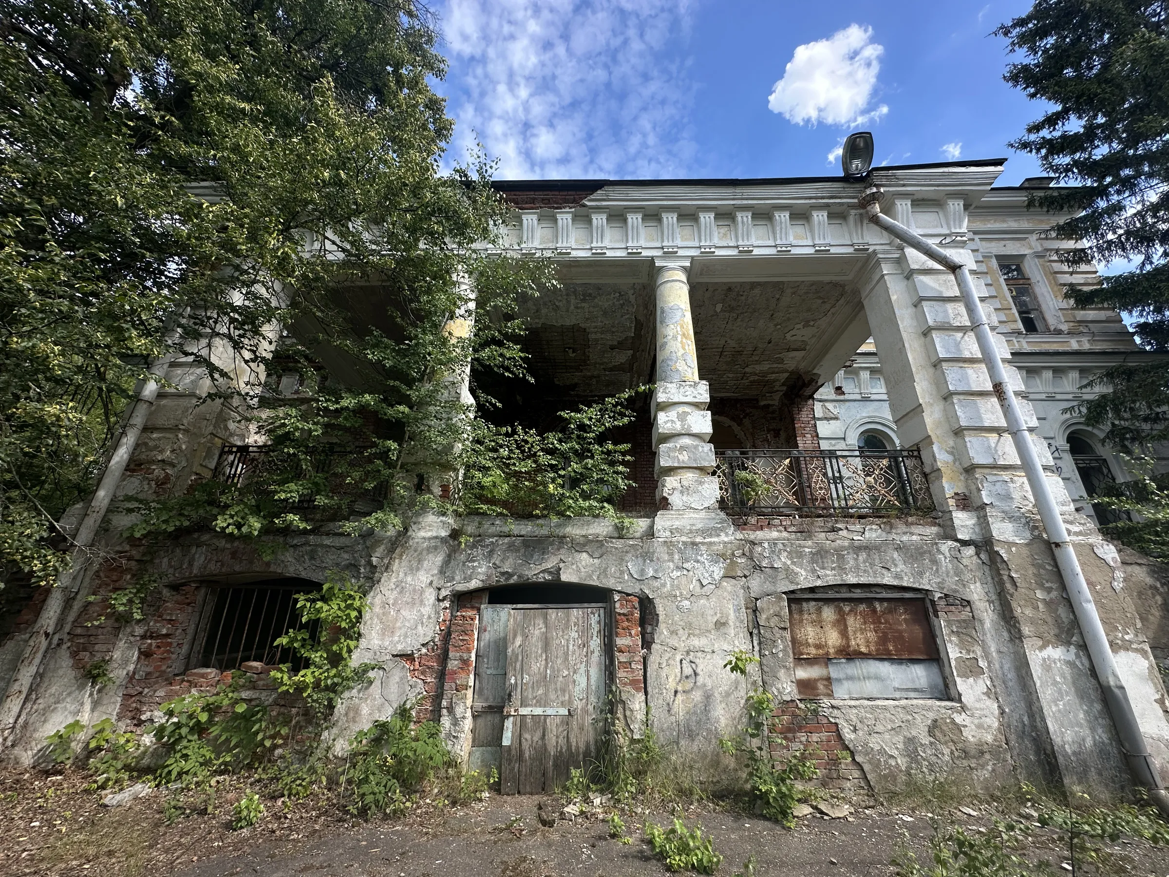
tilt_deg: +22.8
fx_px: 473
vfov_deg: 85.7
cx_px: 584
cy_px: 438
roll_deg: -1.0
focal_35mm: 14
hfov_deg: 102.1
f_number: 2.2
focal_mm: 2.22
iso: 50
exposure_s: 1/924
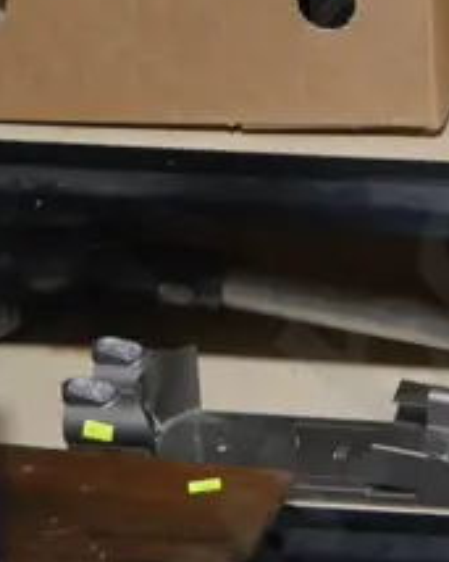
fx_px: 2178
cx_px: 793
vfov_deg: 14.1
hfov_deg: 11.0
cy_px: -168
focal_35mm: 131
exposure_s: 1/60
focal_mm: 14
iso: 640
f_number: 3.5
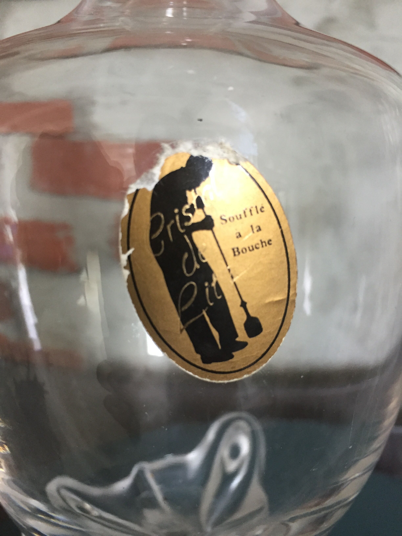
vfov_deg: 61.7
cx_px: 201
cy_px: 268
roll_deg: -0.2
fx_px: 449
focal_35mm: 29
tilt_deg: -8.9
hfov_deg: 48.2
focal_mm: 4.15
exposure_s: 1/33
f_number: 2.2
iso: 250
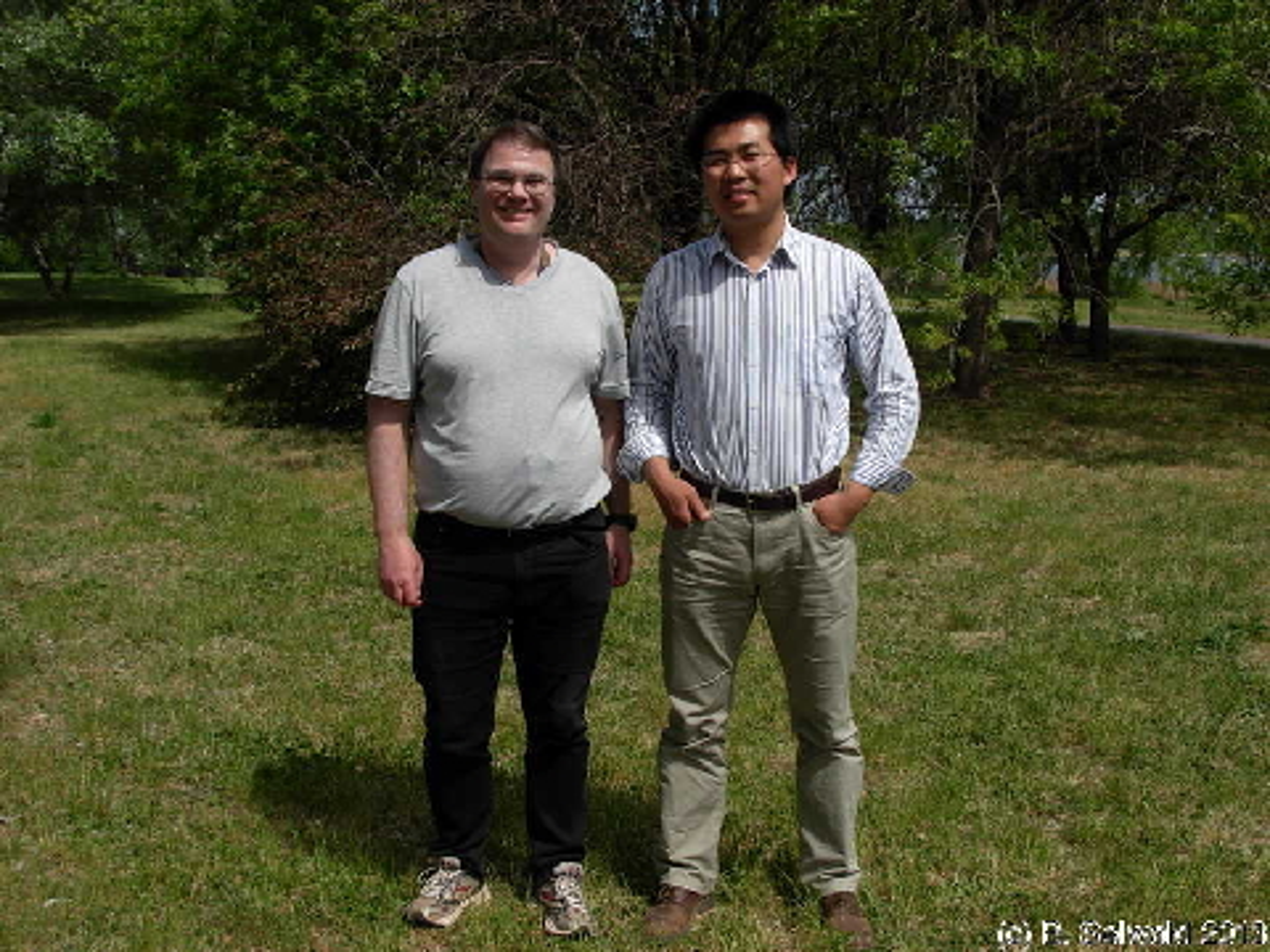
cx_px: 635
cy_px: 476
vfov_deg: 37.7
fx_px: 1394
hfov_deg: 49.0
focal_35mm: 38
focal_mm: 6.3
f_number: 4.9
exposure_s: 1/745
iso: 79
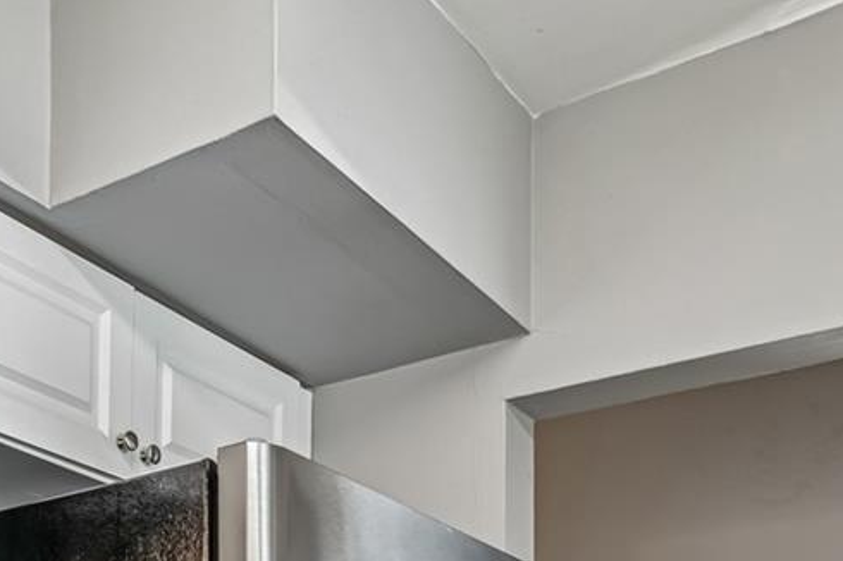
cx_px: 255
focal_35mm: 49
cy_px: 831
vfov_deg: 22.7
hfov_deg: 39.7
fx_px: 1147
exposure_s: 1/1.67
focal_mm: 10
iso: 100
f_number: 7.1
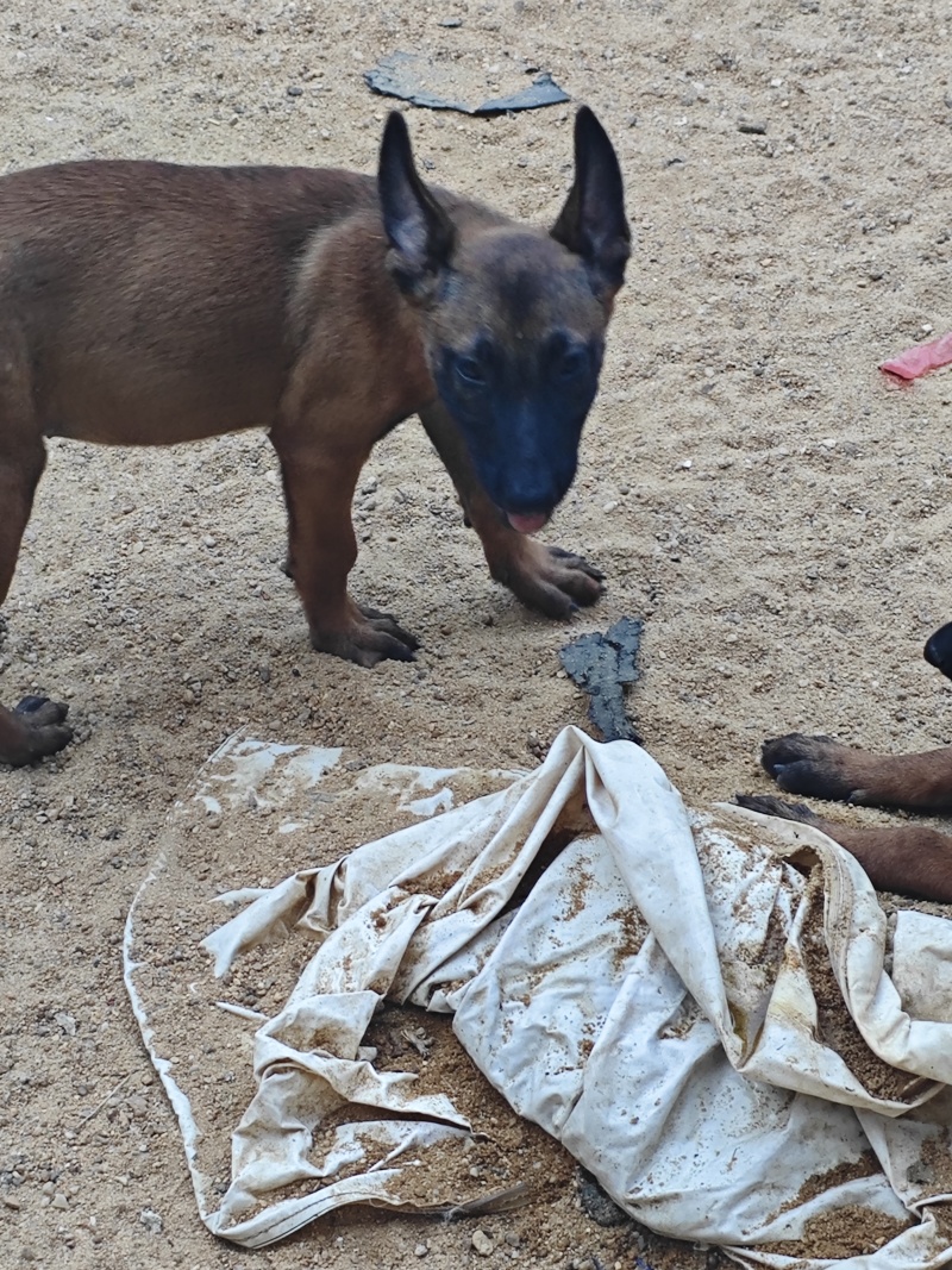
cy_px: 635
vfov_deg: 21.8
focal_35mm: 90
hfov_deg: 16.4
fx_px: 3301
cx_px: 476
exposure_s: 1/100
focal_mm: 5.84
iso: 125
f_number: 1.6
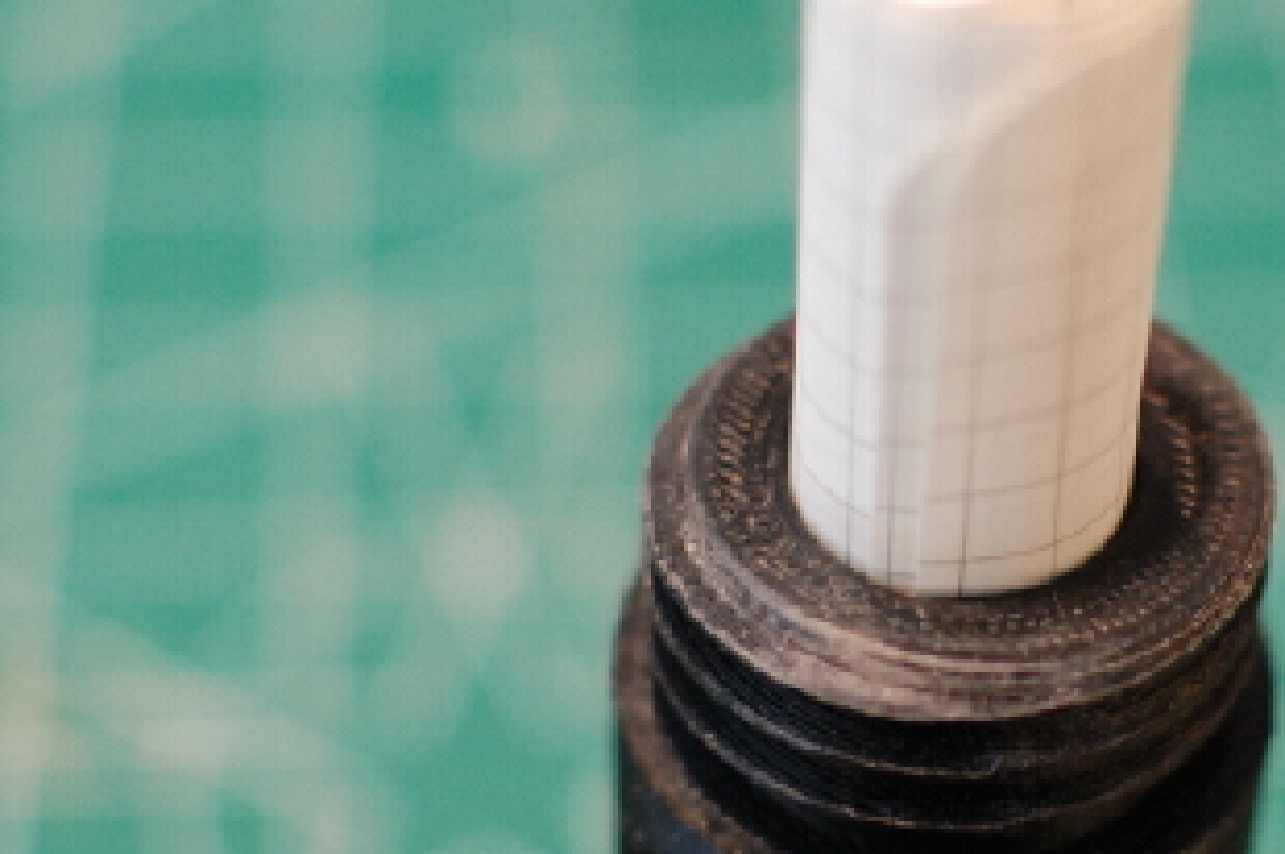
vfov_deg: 13.4
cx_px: 945
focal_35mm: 102
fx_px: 3636
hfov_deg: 19.9
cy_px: 547
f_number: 2.5
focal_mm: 35
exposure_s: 1/30
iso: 1600
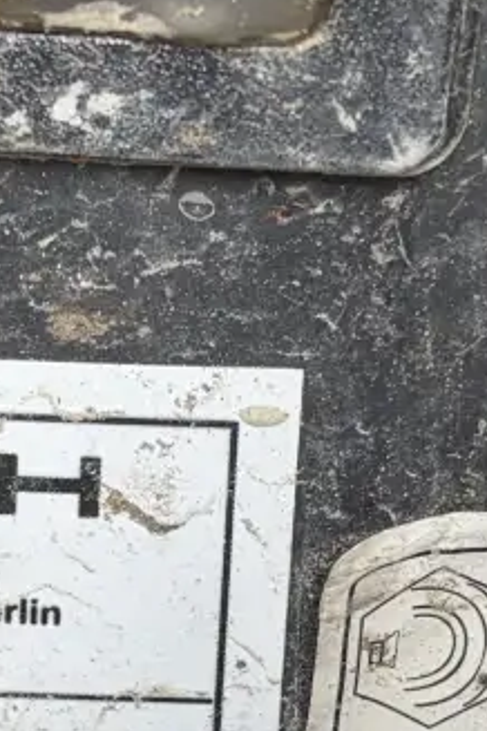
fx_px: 3226
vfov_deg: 12.7
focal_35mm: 159
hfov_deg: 8.6
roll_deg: -0.5
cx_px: -54
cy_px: 753
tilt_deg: -23.6
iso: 40
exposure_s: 1/100
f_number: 1.6
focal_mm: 5.96
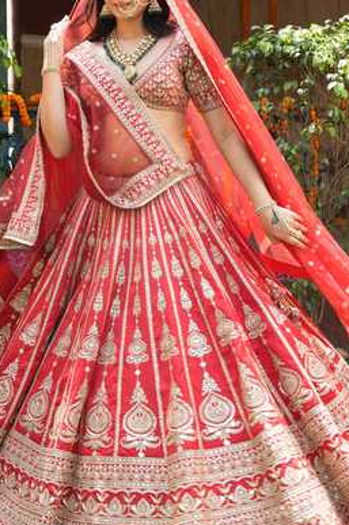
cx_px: 145
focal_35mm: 49
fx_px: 713
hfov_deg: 27.5
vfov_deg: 40.4
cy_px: 270
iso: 125
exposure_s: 1/200
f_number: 4
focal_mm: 24
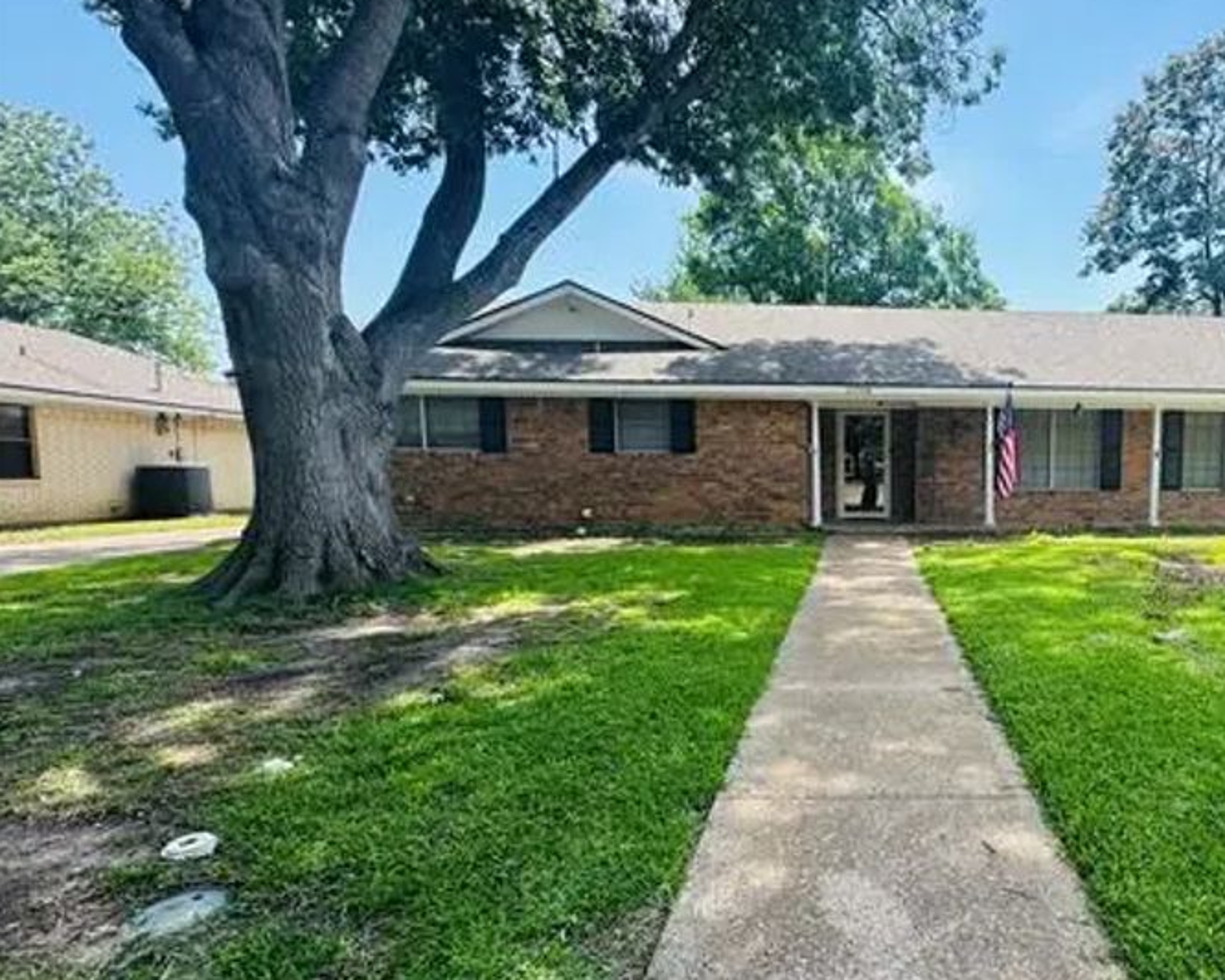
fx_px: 761
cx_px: 934
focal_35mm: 21
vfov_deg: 65.3
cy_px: 546
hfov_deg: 71.7
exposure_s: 1/453
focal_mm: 2.22
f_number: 2.2
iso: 40
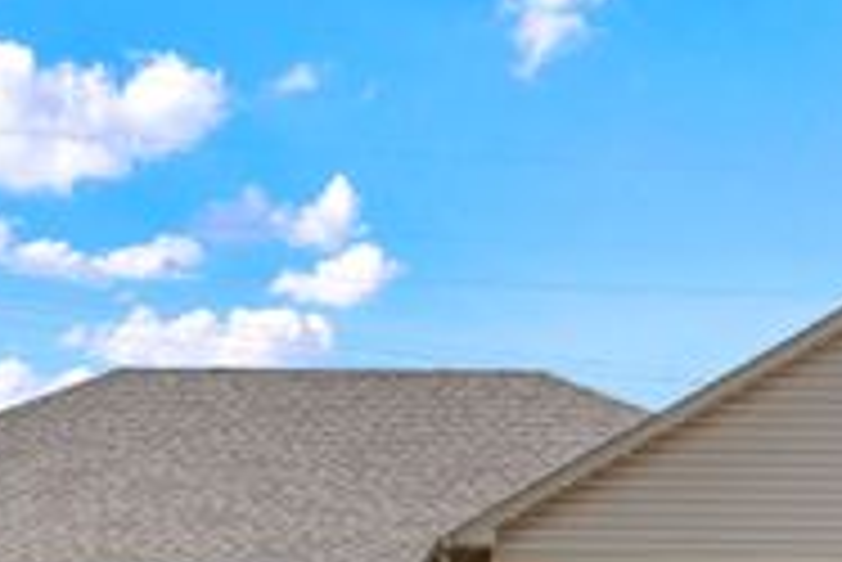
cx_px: 405
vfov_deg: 14.9
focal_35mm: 88
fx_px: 2060
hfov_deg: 23.1
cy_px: 704
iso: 250
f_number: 8
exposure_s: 1/200
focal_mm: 21.9
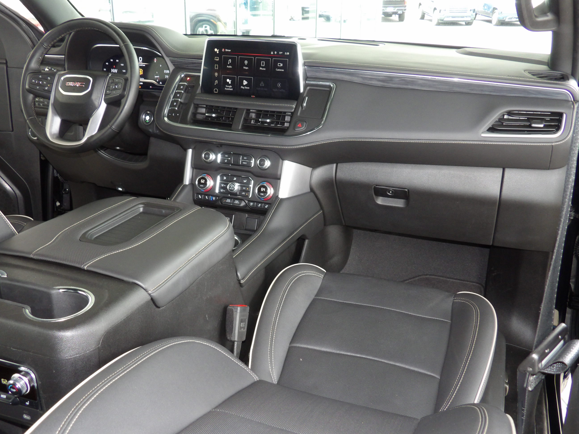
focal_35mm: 33
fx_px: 552
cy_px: 217
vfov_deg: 42.9
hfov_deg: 55.4
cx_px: 290
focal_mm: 5.9
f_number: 3.6
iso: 271
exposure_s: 1/32
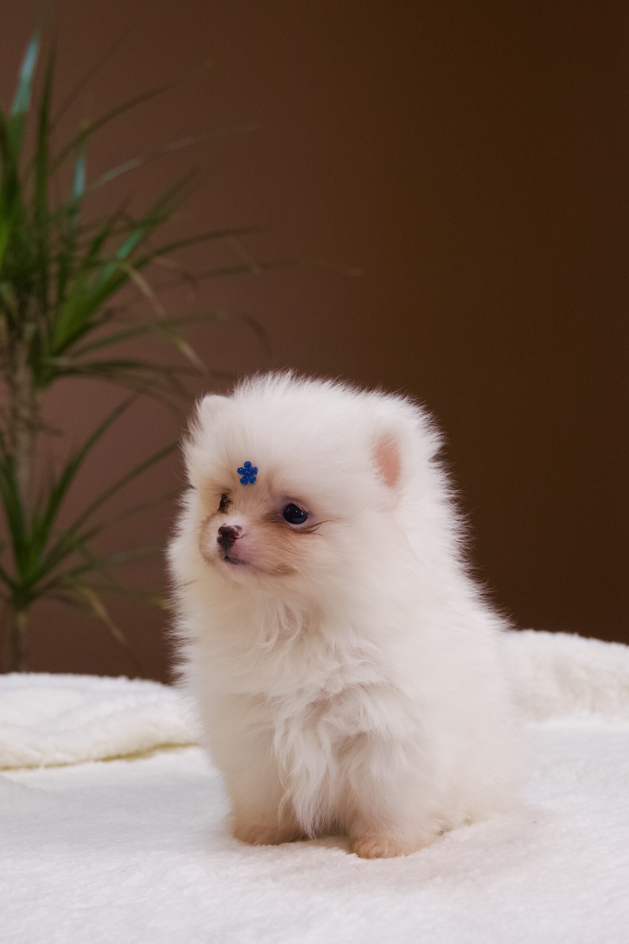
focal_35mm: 50
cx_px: 298
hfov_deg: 27.1
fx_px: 1306
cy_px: 494
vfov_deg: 39.7
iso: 1600
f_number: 4.8
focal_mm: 30.5
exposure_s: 1/160
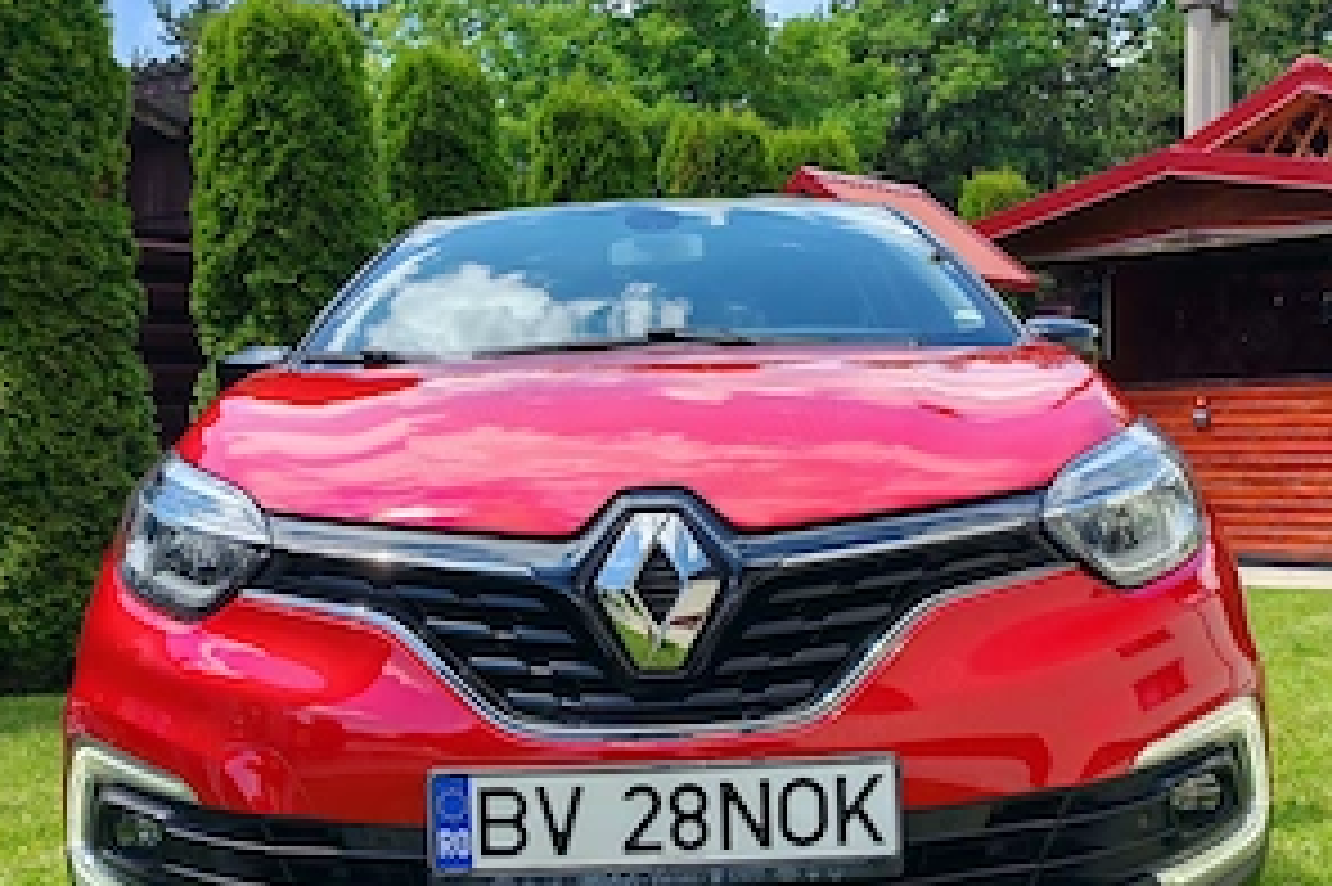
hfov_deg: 50.7
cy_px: 490
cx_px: 662
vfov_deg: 35.0
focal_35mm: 38
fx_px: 1405
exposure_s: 1/2300
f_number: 1.95
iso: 50
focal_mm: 5.52
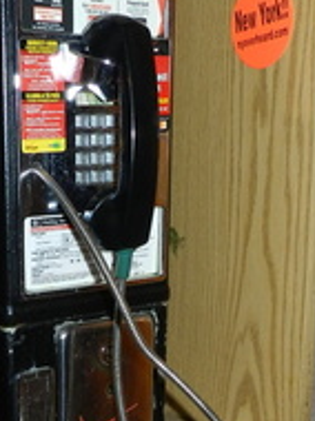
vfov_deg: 26.6
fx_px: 876
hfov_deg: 20.4
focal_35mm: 72
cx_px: 139
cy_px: 326
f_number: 3.4
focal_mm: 4
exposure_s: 1/30
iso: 200
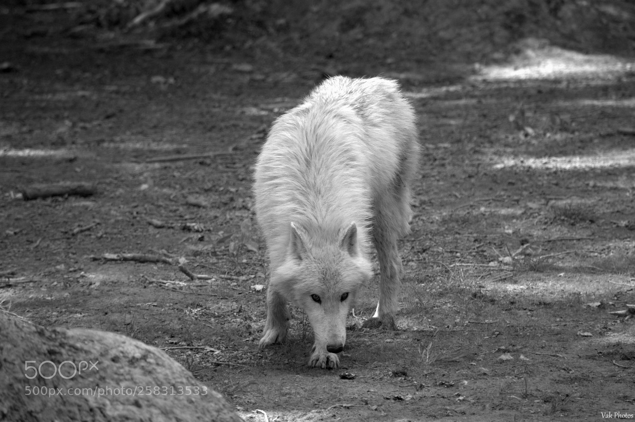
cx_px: 318
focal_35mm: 450
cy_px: 211
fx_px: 7928
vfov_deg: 3.0
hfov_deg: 4.6
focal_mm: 300
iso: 560
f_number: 5.6
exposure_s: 1/500
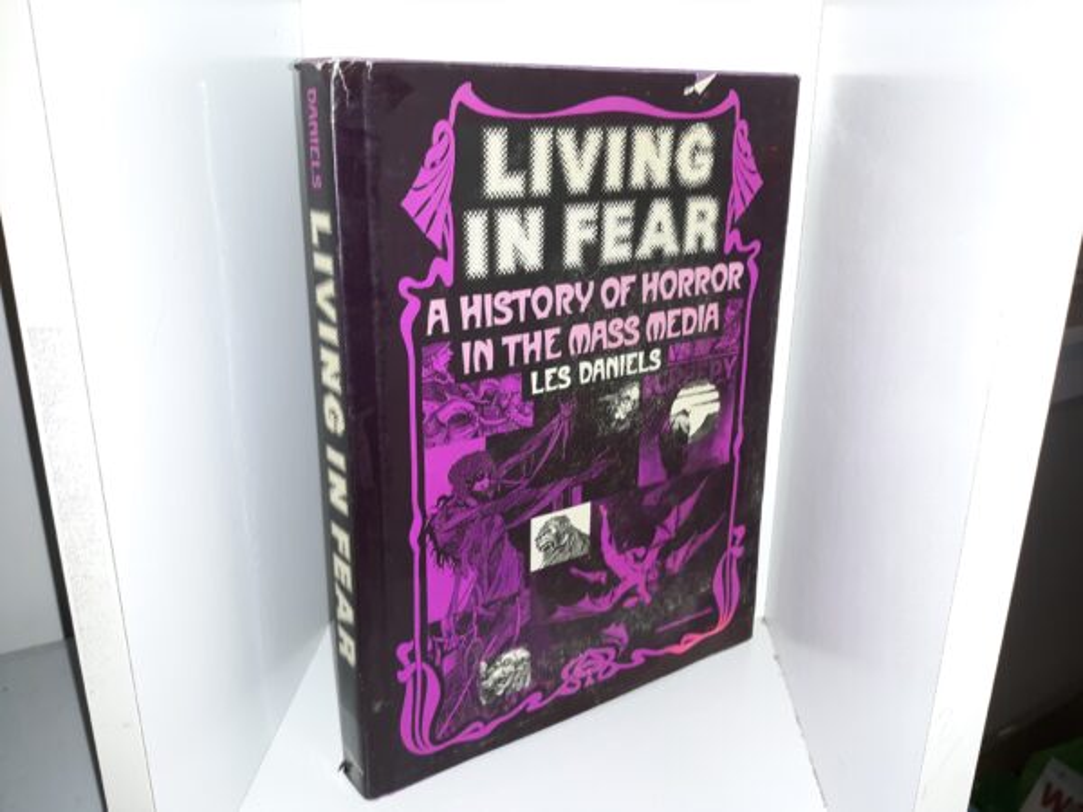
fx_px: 876
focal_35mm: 28
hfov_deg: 63.4
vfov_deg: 49.7
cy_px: 406
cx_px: 542
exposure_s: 1/40
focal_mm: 3.7
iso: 50
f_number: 1.7
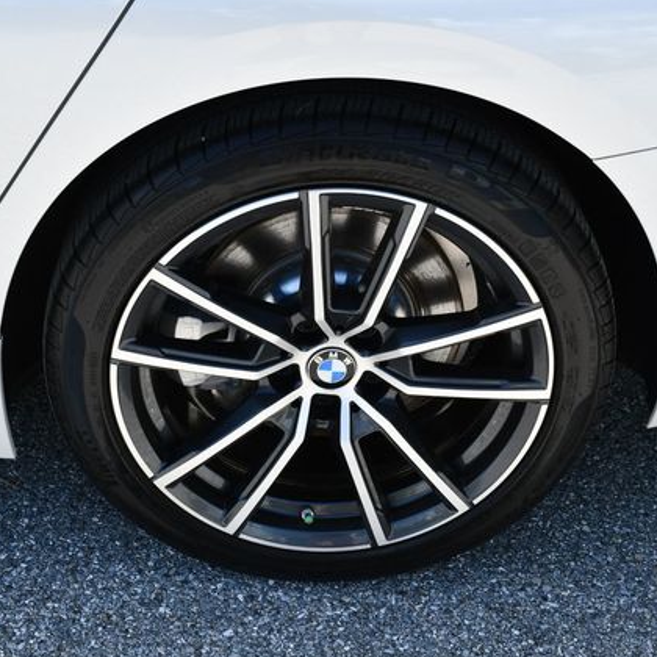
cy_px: 330
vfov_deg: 30.0
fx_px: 1224
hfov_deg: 30.0
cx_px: 310
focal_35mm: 57
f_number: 7.1
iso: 200
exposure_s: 1/250
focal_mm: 22
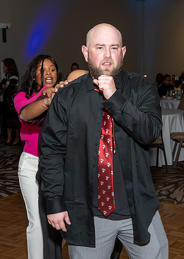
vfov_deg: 27.8
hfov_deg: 20.0
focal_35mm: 71
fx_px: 521
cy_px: 133
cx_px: 100
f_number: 5.6
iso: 400
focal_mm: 26
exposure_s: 1/250
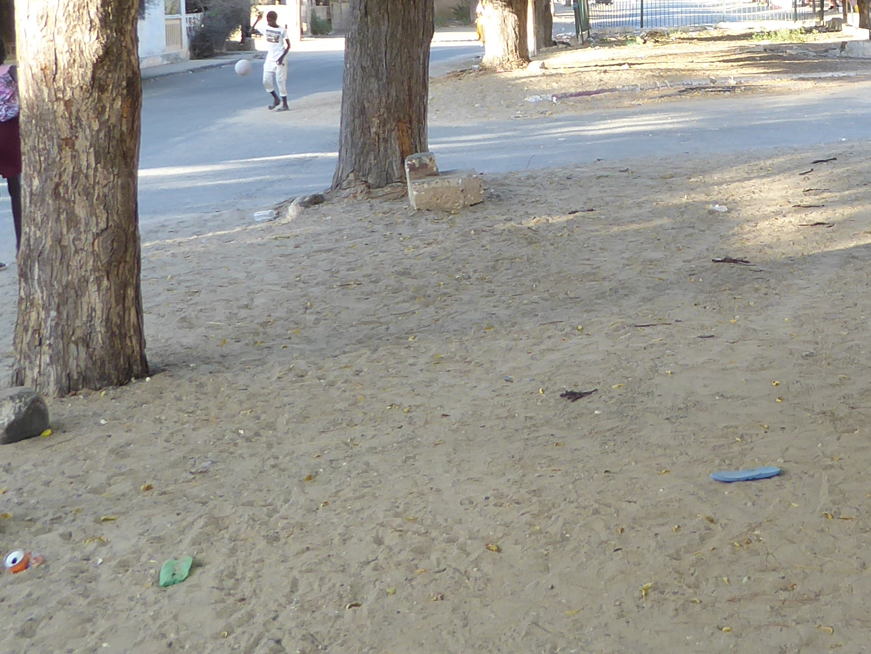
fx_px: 1862
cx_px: 734
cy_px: 35
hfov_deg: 25.7
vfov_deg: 19.5
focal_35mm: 74
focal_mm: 4.7
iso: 80
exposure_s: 1/80
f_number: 3.4
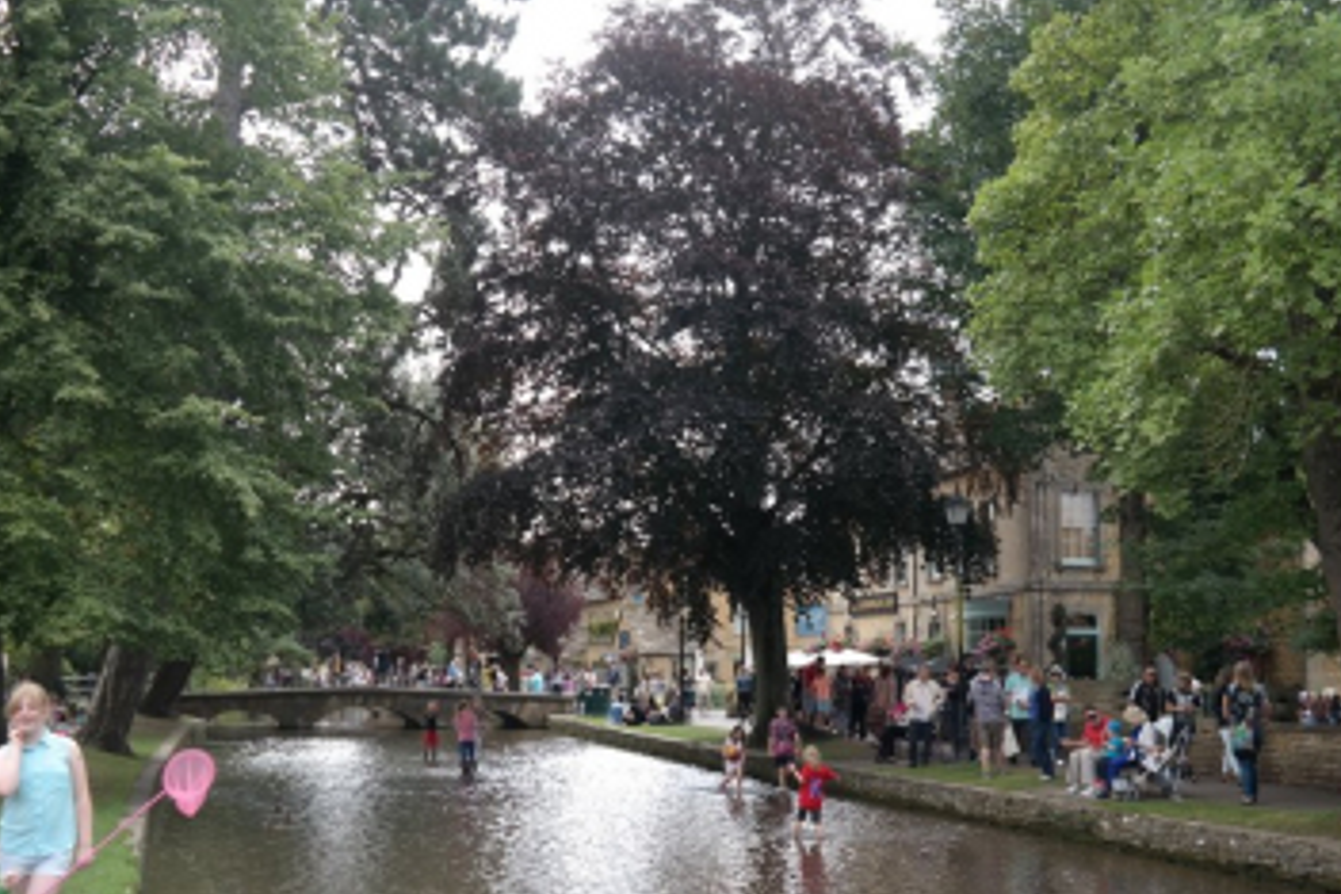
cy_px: 520
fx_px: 1527
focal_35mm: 41
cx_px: 649
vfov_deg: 32.6
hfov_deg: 47.4
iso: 100
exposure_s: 1/125
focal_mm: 20
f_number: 4.5
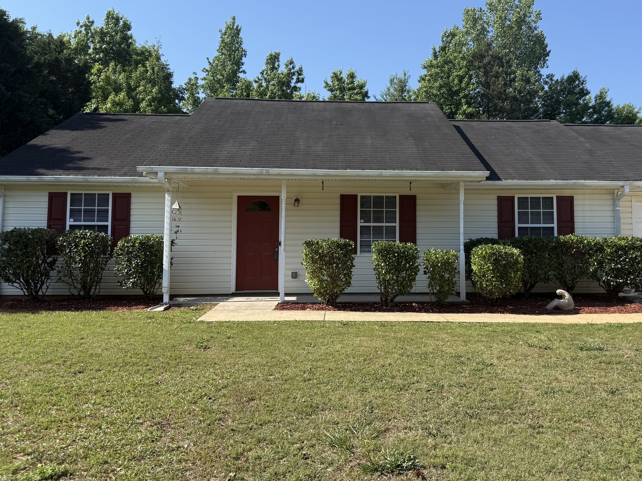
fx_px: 593
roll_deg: -0.8
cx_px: 373
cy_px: 203
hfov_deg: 56.5
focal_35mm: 32
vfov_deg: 44.0
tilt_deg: +5.5
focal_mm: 6.76
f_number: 1.78
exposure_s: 1/3145
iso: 80
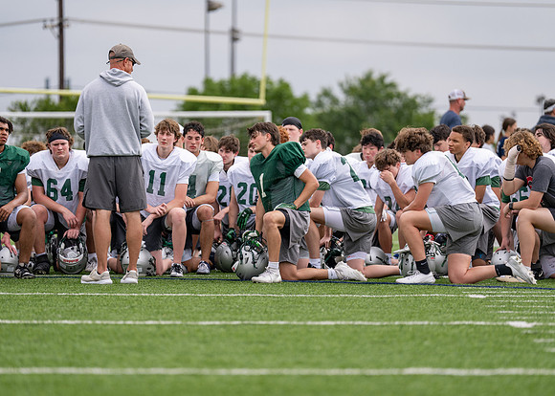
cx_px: 278
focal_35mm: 195
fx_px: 3066
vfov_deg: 7.4
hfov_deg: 10.3
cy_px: 198
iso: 160
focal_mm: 185
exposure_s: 1/2500
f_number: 2.8
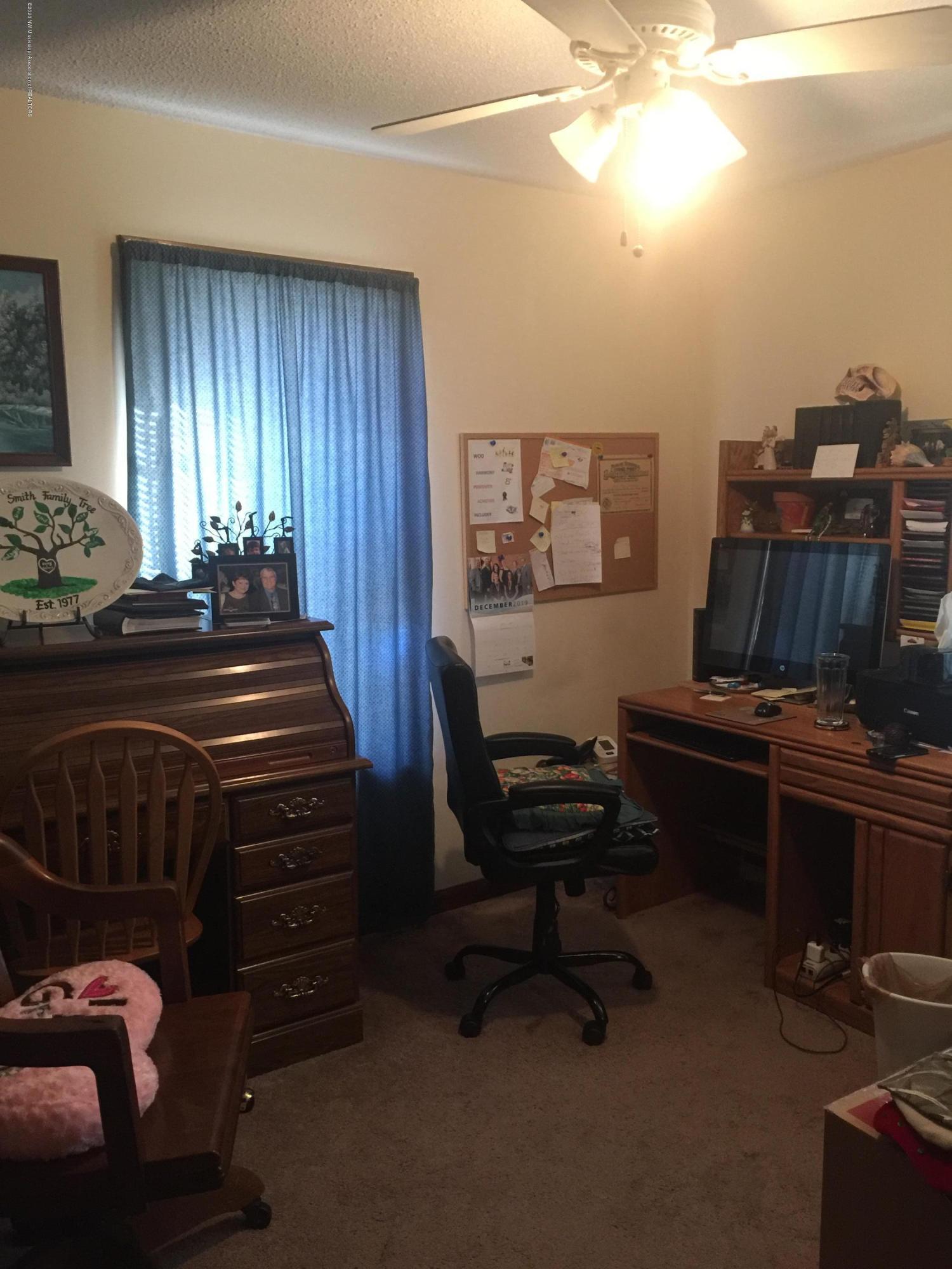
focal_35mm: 29
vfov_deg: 61.7
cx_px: 476
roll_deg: +0.6
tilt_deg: -7.3
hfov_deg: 48.2
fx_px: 1063
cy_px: 634
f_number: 2.2
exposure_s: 1/15
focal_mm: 4.15
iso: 125
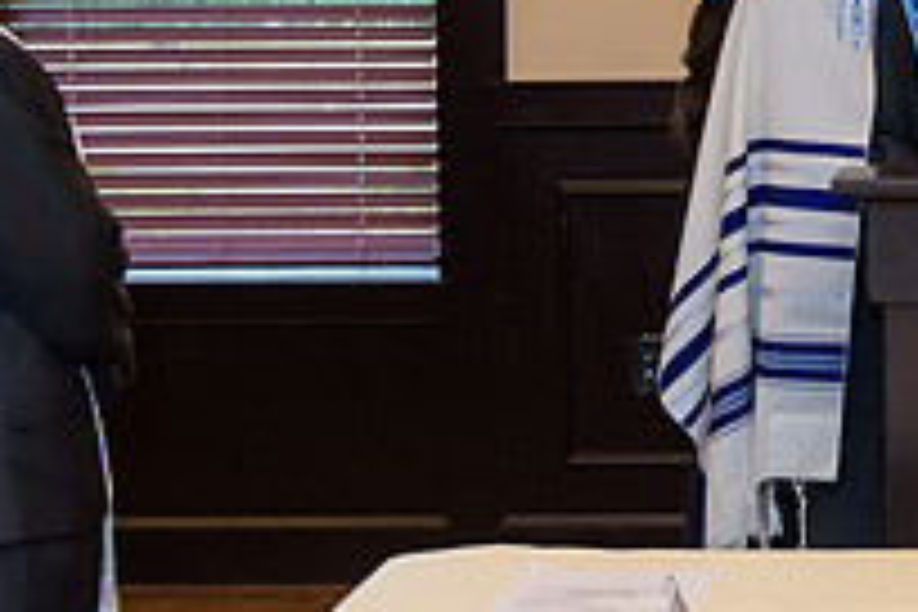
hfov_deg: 17.6
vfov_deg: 12.5
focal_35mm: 108
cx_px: 1224
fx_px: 2754
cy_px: -61
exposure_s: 1/125
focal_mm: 38
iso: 1250
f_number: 3.2
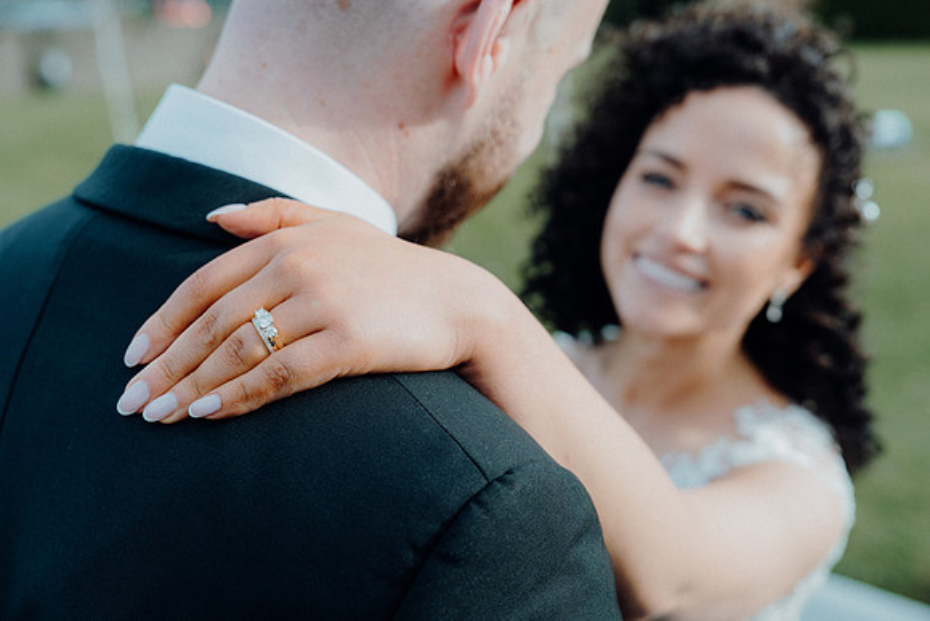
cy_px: 310
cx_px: 465
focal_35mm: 40
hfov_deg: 48.4
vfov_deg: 33.4
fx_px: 1034
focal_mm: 40
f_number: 3.5
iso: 160
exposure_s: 1/500
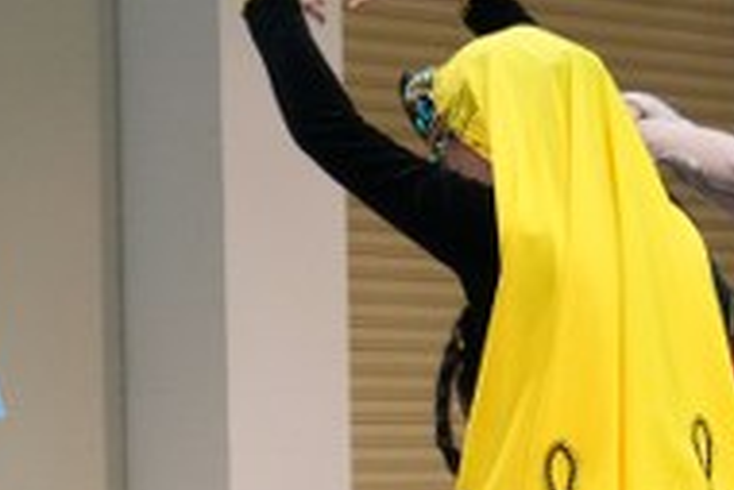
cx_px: -162
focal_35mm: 227
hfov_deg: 8.9
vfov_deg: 6.0
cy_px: 469
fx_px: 4632
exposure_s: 1/200
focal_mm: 36
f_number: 5
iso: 4000
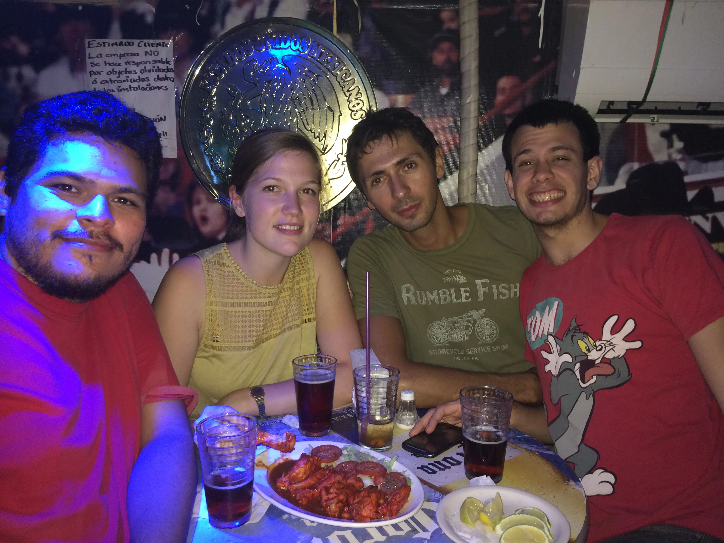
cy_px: 272
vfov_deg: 46.8
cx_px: 362
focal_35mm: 30
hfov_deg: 60.0
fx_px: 627
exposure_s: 1/16
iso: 100
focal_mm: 4.12
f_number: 2.2
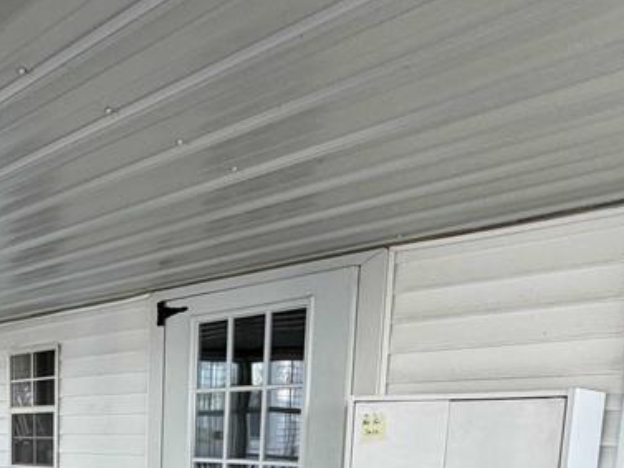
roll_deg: -1.0
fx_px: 685
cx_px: 65
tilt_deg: -6.7
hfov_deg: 44.6
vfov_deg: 32.7
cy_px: 526
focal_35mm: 38
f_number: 2.2
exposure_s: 1/121
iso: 100
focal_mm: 2.22
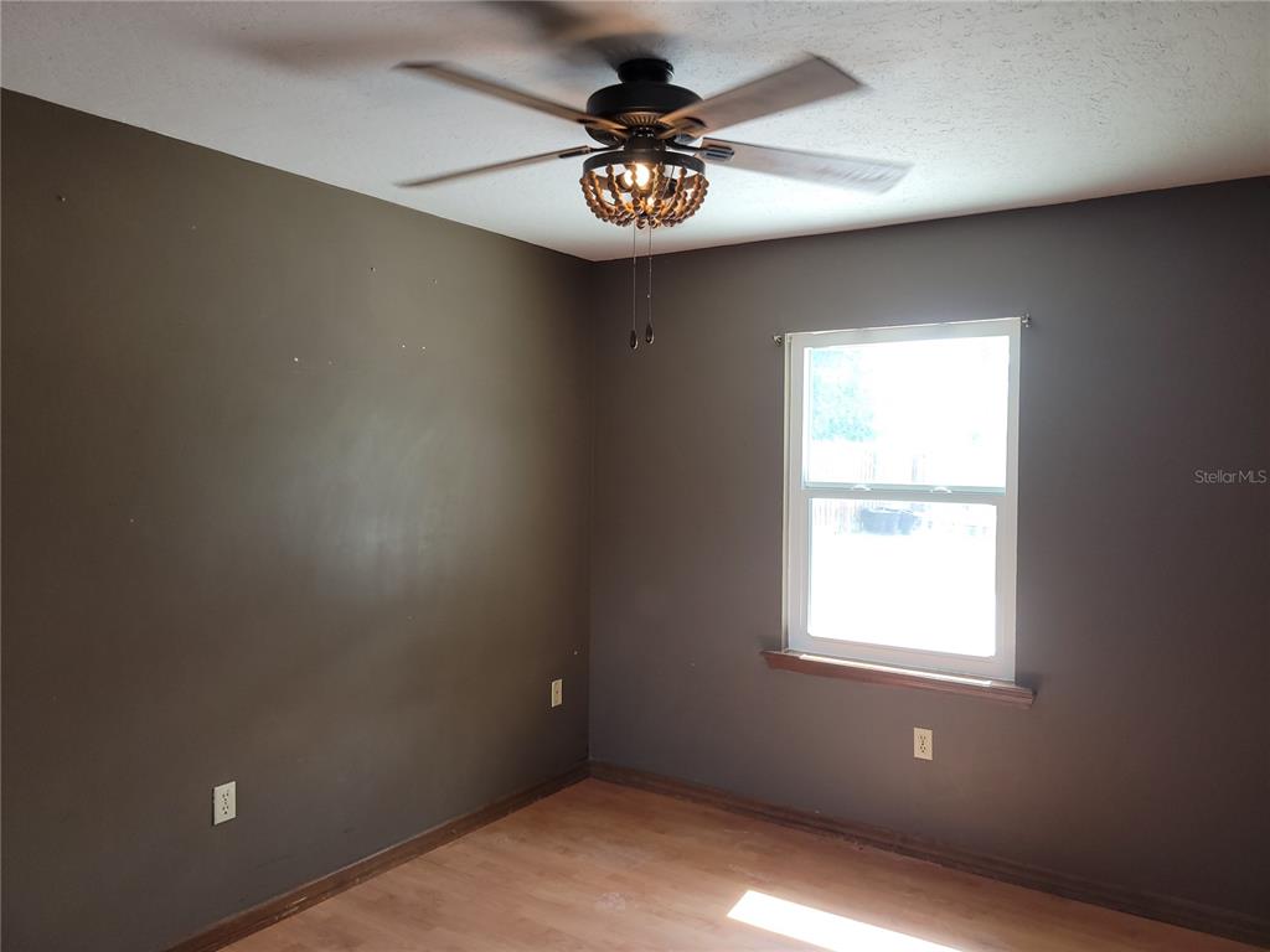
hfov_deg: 67.3
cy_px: 476
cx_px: 635
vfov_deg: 53.1
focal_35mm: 26
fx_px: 954
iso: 50
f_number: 1.8
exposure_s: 1/60
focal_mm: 5.4
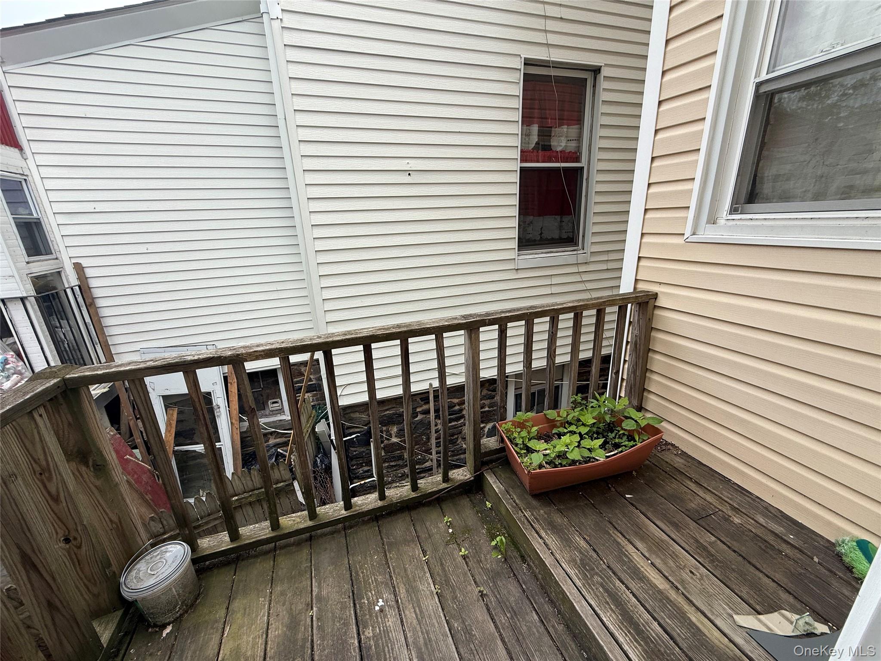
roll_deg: +1.9
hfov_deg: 102.1
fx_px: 356
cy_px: 330
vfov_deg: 85.7
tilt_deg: -17.1
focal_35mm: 14
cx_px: 440
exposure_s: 1/395
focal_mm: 2.22
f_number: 2.2
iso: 50
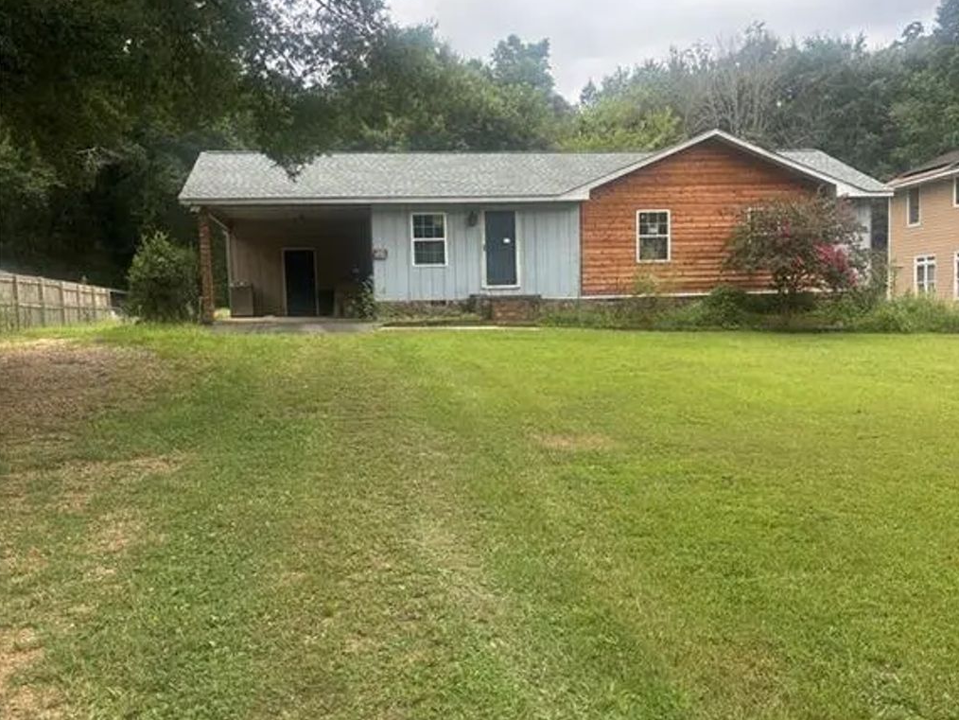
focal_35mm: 35
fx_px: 970
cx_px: 480
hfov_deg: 52.6
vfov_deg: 40.7
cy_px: 399
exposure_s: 1/742
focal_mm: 5.96
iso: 50
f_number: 1.6
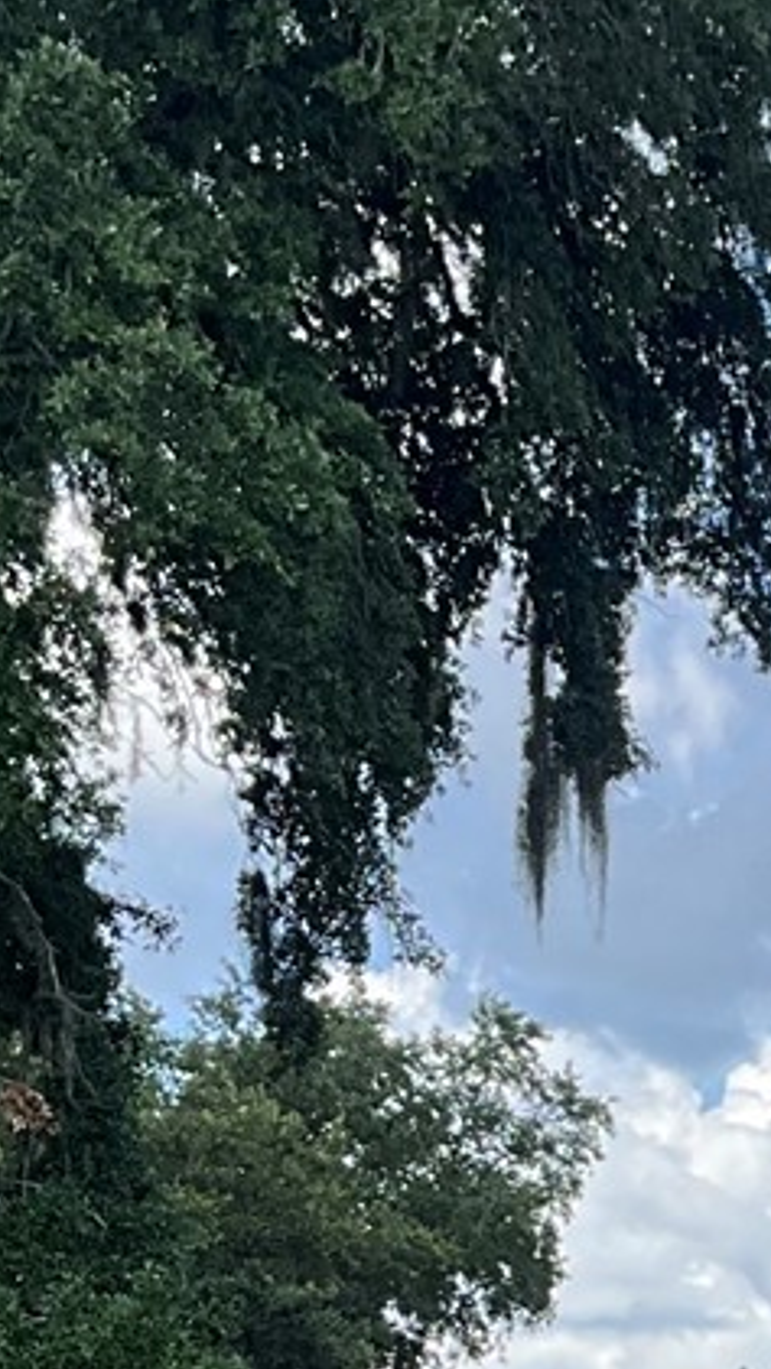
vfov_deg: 17.0
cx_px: 1135
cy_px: 1658
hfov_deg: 9.8
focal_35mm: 120
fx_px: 4359
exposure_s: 1/650
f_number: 1.8
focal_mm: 3
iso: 25
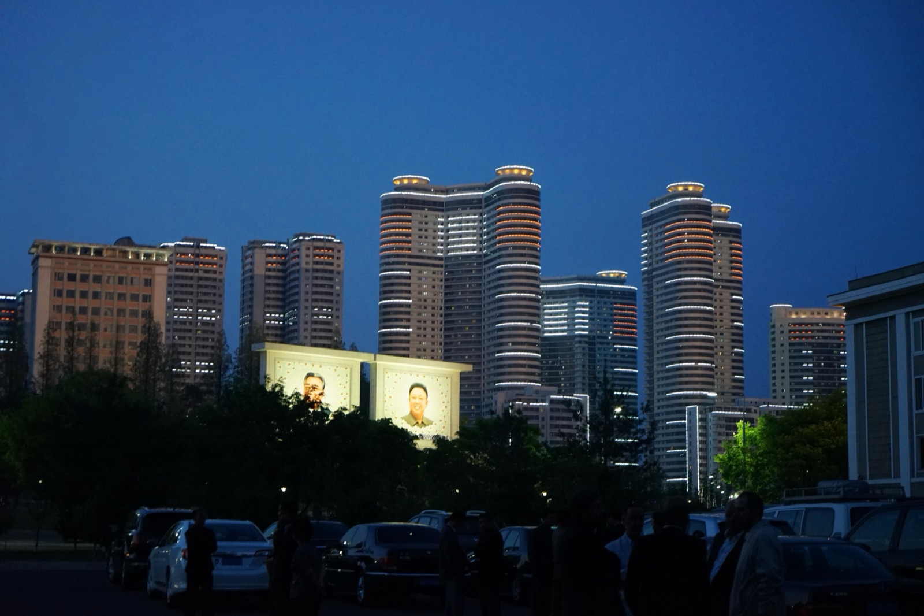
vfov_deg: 24.2
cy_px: 308
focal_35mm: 56
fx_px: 1437
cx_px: 462
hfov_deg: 35.6
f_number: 4
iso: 3200
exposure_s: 1/60
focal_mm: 56
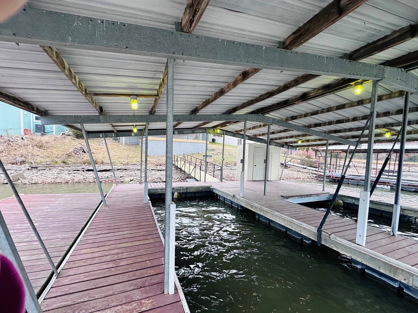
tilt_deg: -3.2
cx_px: 206
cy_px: 167
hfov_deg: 98.2
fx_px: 181
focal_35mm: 15
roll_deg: -1.4
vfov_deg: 81.6
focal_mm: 2.22
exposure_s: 1/99
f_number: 2.2
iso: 100
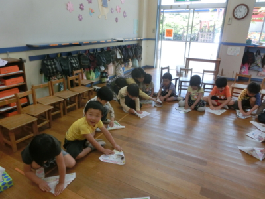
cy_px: 100
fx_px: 184
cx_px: 132
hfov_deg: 71.6
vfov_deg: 56.8
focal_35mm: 24
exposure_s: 1/125
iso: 160
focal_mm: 4.24
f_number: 3
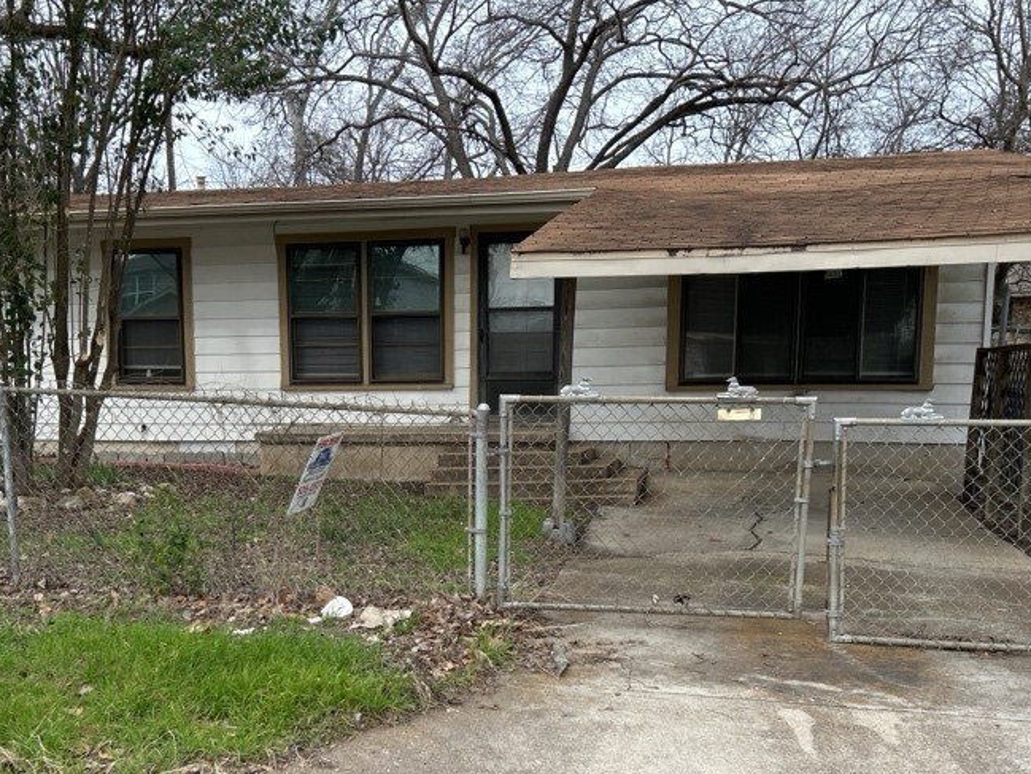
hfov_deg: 45.6
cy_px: 551
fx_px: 1221
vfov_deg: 34.6
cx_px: 429
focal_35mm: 41
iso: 50
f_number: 1.5
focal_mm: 5.7
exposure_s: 1/1511
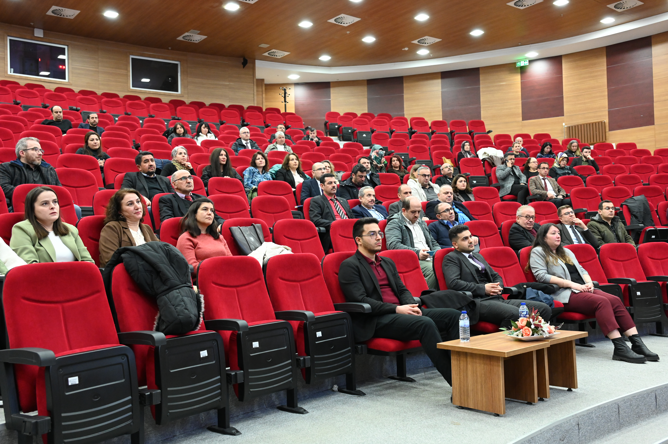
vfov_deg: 39.9
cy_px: 222
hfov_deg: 57.3
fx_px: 612
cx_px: 334
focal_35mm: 33
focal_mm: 33
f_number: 4
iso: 4000
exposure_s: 1/60
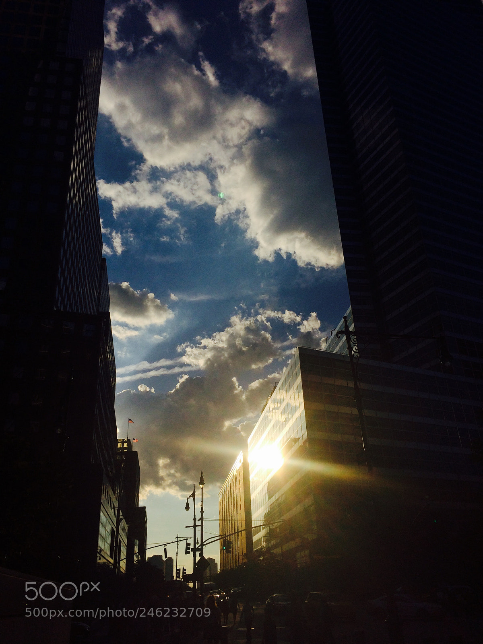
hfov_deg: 48.2
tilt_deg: +25.6
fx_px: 540
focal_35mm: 29
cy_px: 322
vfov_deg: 61.7
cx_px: 242
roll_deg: +2.9
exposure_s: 1/13699
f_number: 2.2
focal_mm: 4.15
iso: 32
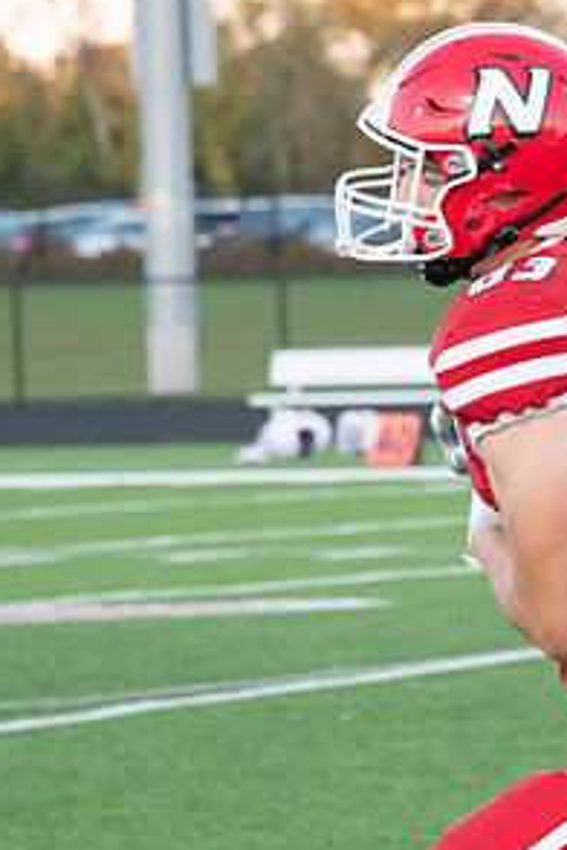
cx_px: 686
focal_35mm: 414
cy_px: 354
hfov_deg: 3.3
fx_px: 9780
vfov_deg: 5.0
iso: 8000
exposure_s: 1/500
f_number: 9
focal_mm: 210
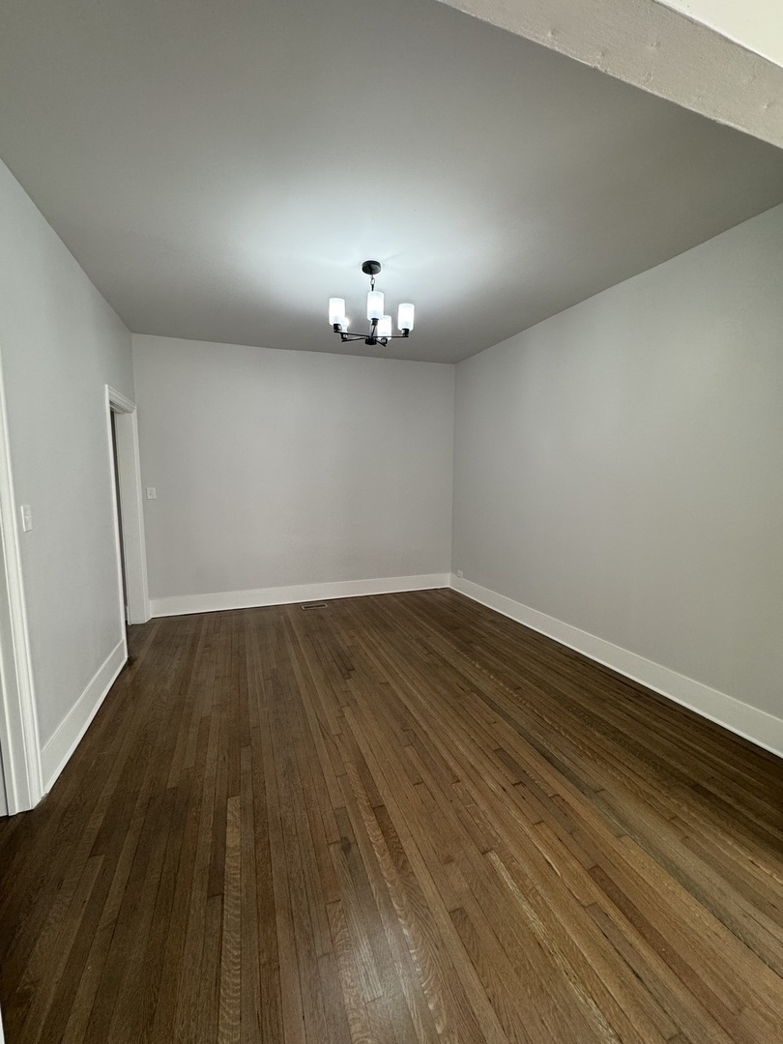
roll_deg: +0.8
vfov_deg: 102.1
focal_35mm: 14
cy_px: 522
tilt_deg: -6.2
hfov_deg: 85.7
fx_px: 422
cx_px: 392
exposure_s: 1/120
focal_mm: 2.22
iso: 160
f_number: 2.2
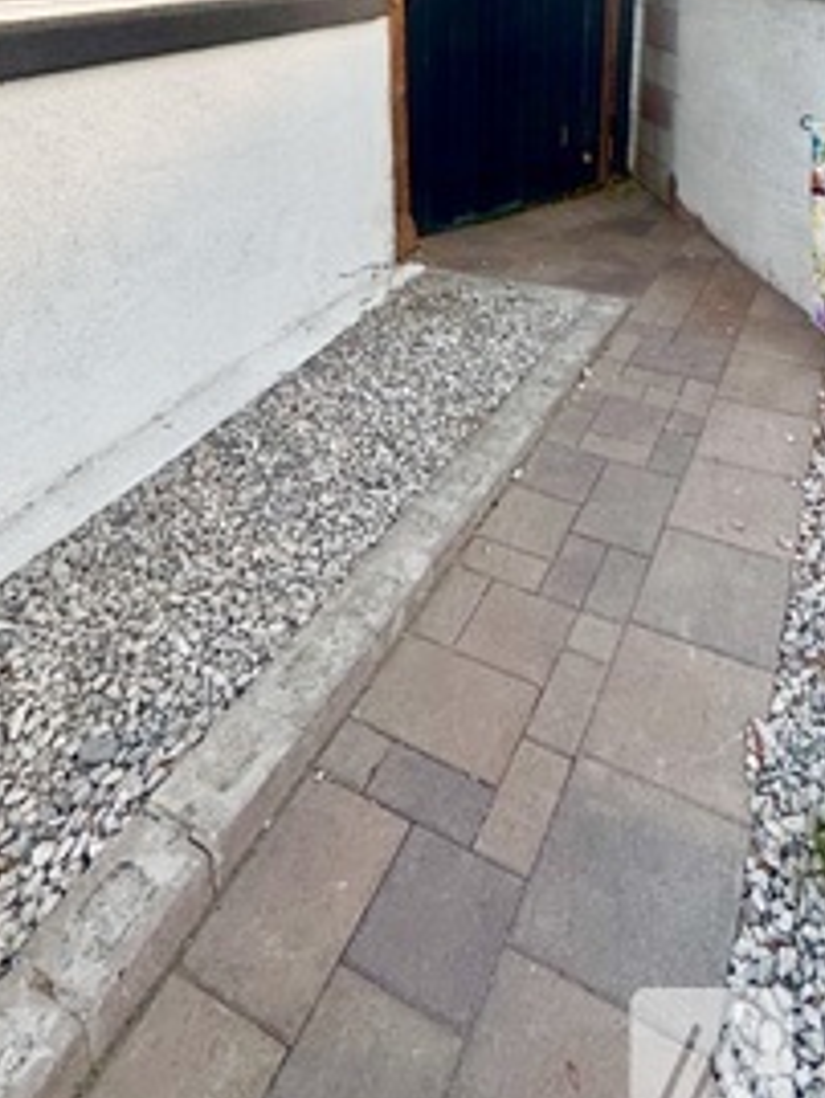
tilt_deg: -13.8
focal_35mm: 26
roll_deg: +0.9
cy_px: 131
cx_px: 525
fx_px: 826
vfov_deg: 58.5
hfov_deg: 52.4
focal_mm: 2.22
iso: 320
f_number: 2.2
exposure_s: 1/99
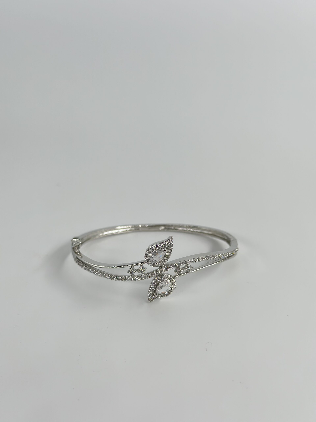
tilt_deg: -25.3
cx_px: 158
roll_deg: -1.2
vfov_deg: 39.7
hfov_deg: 30.3
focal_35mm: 48
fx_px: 584
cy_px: 211
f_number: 1.78
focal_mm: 6.86
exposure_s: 1/1475
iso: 80
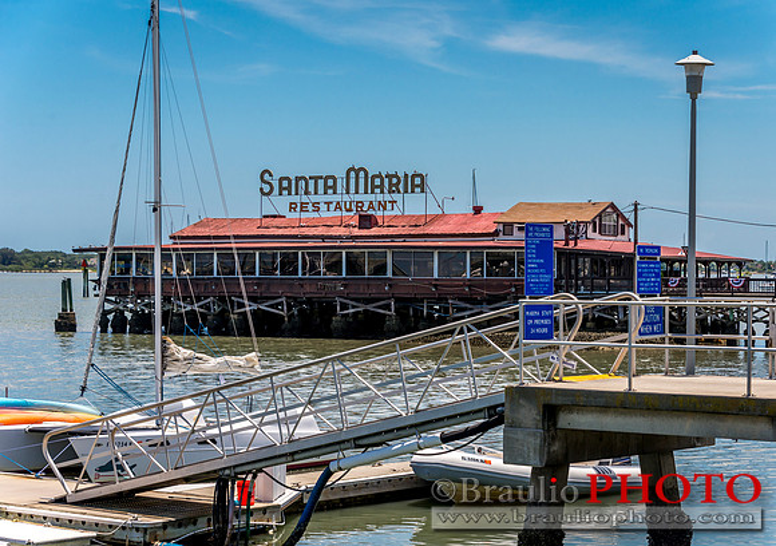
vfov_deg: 16.1
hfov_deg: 22.7
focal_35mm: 88
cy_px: 273
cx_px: 410
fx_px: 1935
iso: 200
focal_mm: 85
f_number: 7.1
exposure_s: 1/1000
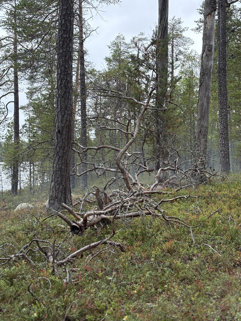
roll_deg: +0.4
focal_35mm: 52
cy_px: 160
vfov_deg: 36.8
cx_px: 120
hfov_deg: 28.0
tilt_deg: +0.2
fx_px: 483
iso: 100
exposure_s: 1/200
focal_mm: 5.96
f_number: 1.6
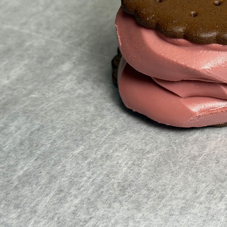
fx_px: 720
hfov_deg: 17.5
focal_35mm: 97
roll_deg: -1.8
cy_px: 76
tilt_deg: -33.0
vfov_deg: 17.9
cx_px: 222
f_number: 1.78
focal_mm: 6.76
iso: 50
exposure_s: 1/120
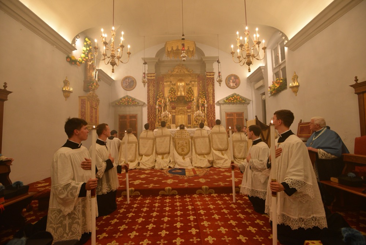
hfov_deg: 93.2
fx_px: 173
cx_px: 183
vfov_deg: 70.5
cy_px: 122
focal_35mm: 17
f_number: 5.6
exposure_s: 1/125
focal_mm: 17
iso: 1600
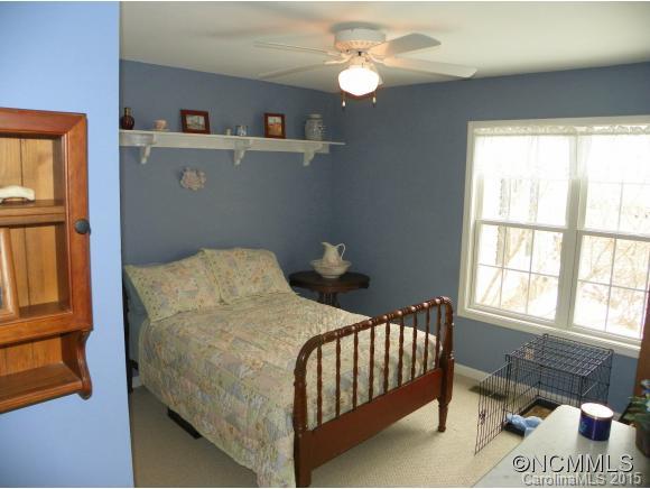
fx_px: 489
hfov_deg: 67.3
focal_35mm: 26
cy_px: 244
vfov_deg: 53.1
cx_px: 325
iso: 80
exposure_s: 1/40
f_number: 2.8
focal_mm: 4.6
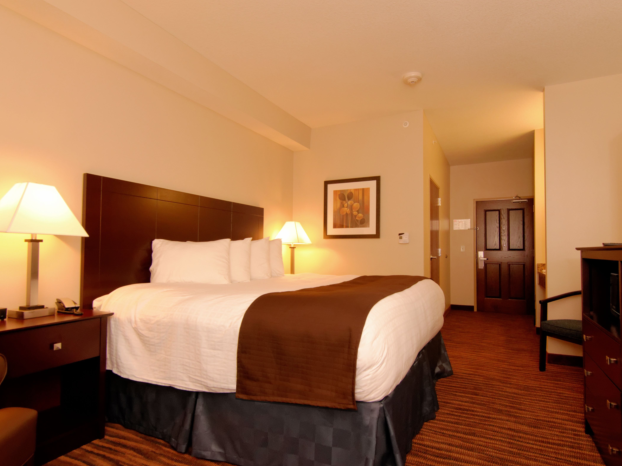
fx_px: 334
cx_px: 324
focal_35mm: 19
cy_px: 234
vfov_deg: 69.9
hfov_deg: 85.9
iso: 1100
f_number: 5.6
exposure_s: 1/60
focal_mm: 11
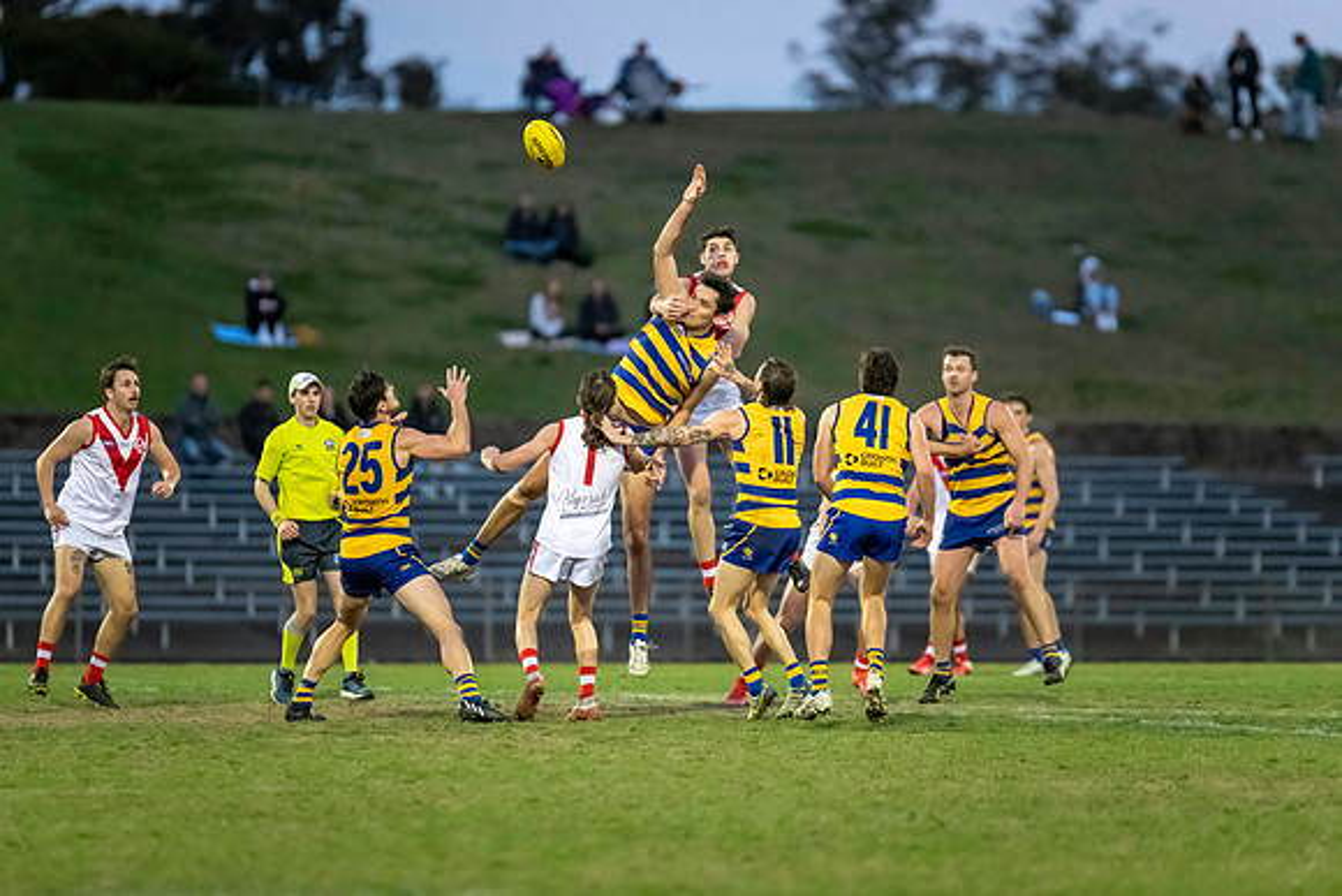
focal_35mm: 329
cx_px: 650
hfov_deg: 6.3
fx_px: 12252
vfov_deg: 4.2
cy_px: 421
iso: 10000
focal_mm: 300
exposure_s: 1/1600
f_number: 2.8
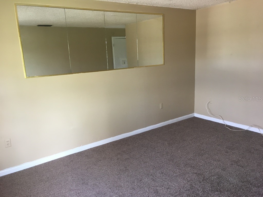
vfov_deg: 48.2
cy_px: 98
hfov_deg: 61.7
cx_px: 132
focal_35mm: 29
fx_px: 220
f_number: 2.2
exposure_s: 1/30
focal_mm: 4.15
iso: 64
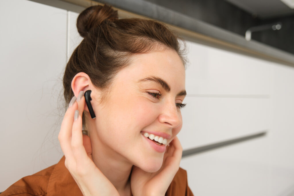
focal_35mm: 36
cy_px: 98
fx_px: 294
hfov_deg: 53.1
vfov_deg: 36.9
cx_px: 147
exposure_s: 1/125
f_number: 2.8
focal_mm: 24.2
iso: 320
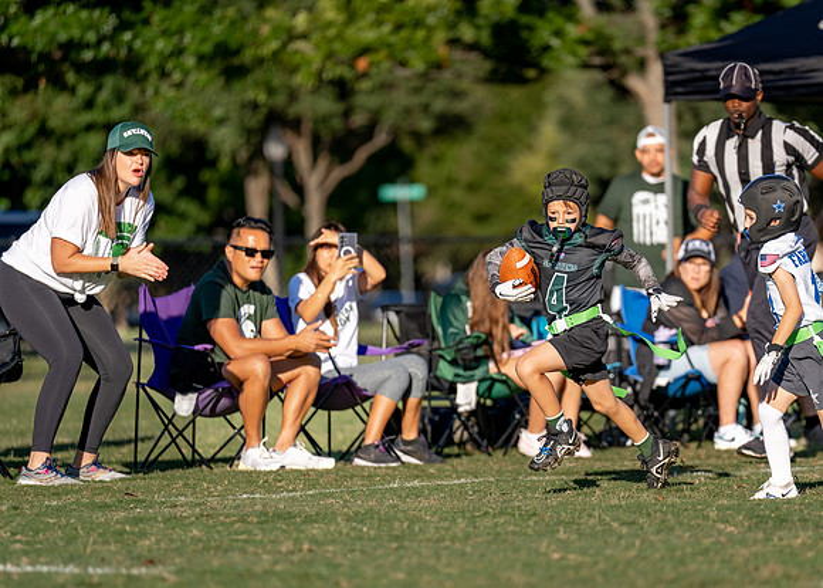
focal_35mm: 252
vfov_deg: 5.7
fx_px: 5885
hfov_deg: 8.0
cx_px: 530
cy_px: 352
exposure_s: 1/2000
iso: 100
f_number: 2.8
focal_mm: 200
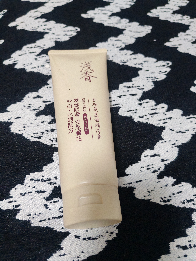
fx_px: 204
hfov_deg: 51.4
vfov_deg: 65.3
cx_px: 98
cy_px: 130
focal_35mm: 27
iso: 1000
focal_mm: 5.52
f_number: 1.95
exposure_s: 1/50
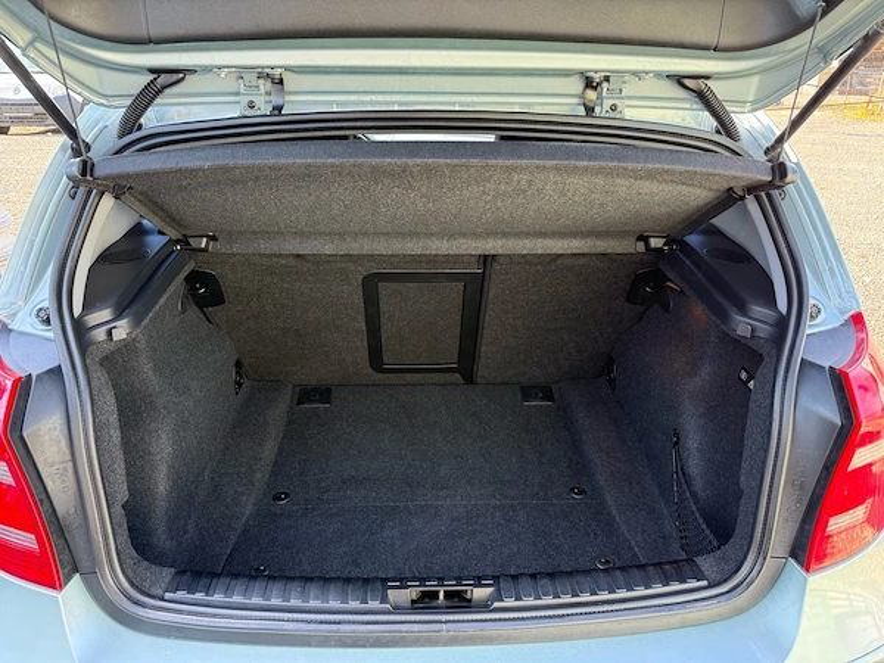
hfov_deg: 71.6
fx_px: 613
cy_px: 332
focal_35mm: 24
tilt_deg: -21.6
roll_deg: +3.2
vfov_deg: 56.8
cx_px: 442
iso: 200
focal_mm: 6.76
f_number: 1.78
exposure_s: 1/137
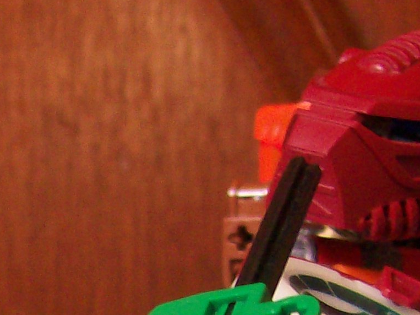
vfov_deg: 9.7
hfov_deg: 13.1
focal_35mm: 145
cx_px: -130
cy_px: 575
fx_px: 1759
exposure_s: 1/32
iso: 141
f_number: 2.7
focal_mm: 6
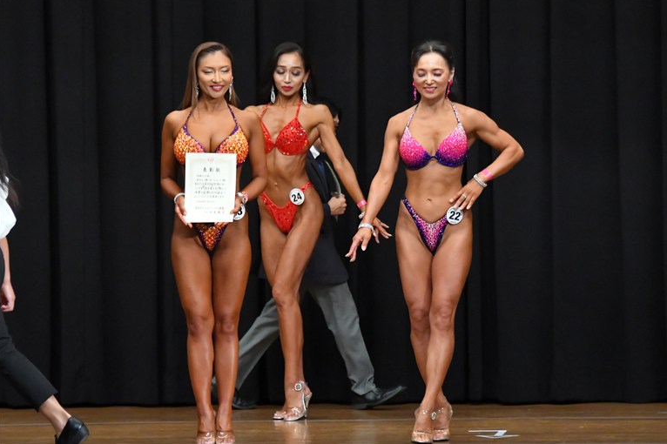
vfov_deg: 5.3
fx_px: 4778
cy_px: 220
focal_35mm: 258
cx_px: 336
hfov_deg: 8.0
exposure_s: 1/400
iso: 8000
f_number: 5.6
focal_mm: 170
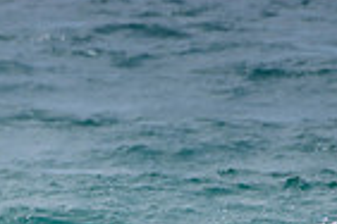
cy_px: 411
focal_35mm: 2527
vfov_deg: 0.5
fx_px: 23654
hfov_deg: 0.8
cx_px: -232
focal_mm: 500
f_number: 5.6
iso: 110
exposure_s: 1/1600
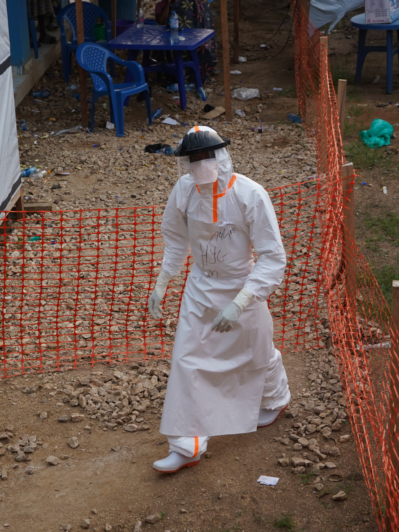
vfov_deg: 26.7
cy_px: 266
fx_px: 1122
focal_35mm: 73
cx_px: 149
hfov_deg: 20.1
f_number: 4.5
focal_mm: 50
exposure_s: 1/160
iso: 200
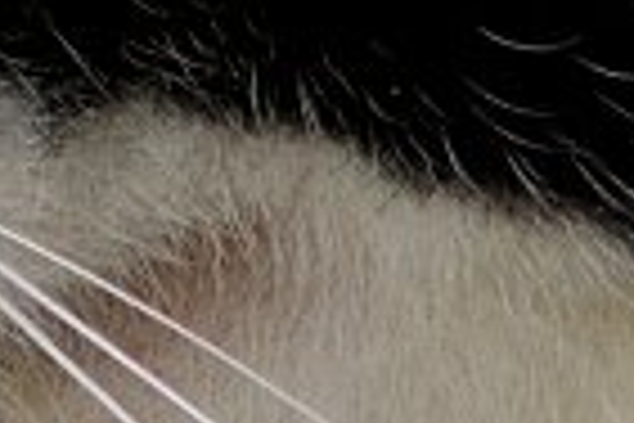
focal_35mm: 7626
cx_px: -450
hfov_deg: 0.3
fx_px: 134292
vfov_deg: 0.2
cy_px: -565
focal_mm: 700
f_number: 9
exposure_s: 1/125
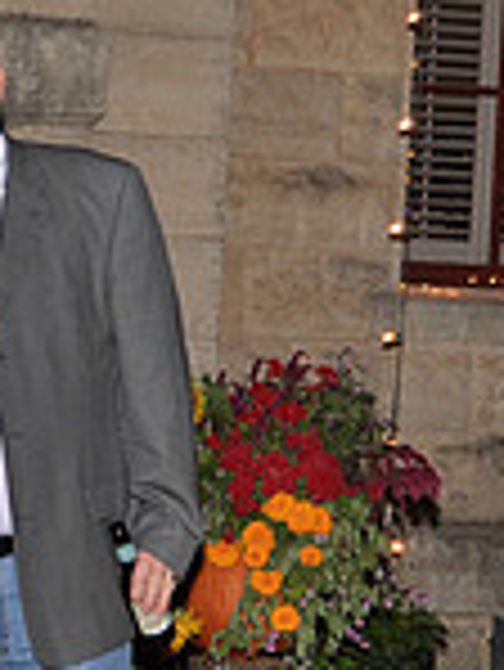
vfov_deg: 15.9
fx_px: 2384
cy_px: 528
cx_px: -198
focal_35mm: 123
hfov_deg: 11.7
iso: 250
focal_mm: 22
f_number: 4
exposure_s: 1/60
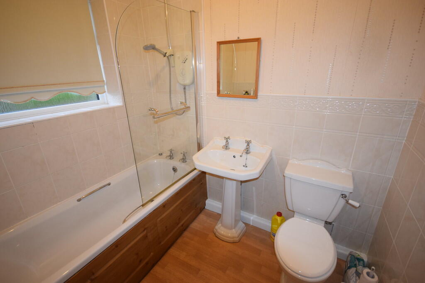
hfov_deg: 95.0
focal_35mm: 16
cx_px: 212
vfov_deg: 72.1
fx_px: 195
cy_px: 142
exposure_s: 1/60
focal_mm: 11
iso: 800
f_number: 4.2
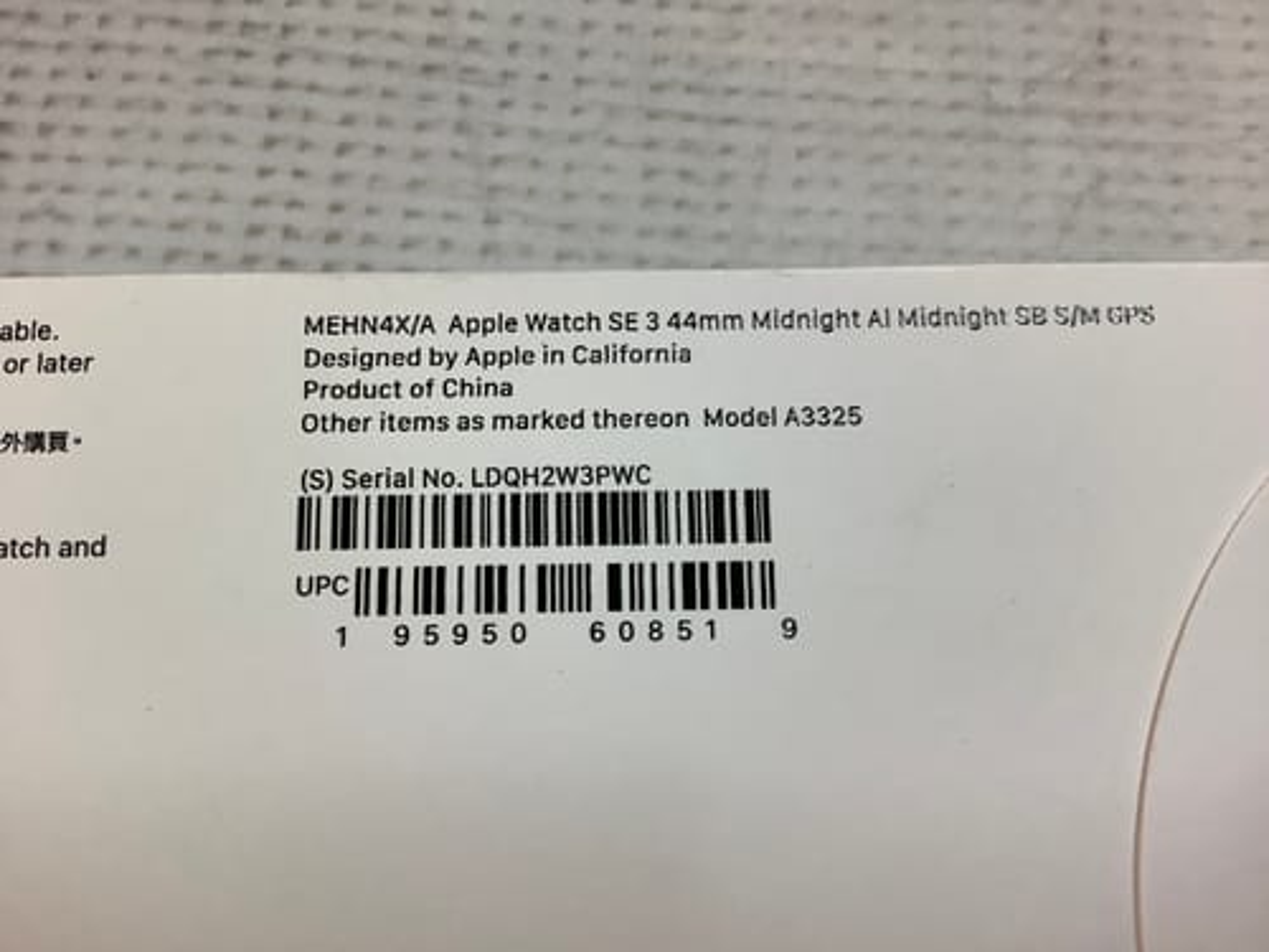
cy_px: 476
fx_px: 1136
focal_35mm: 31
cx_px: 634
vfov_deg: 45.4
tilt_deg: -76.4
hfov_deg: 58.4
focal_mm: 3.3
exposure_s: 1/50
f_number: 2.4
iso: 125
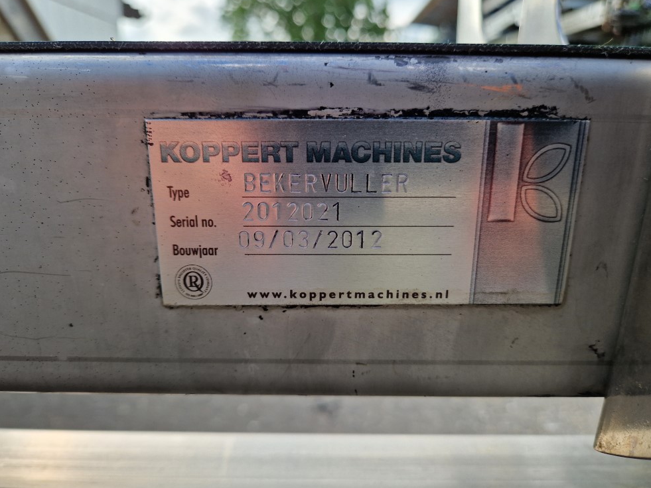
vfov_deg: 56.8
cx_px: 317
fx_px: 451
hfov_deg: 71.6
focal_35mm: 24
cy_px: 245
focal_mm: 5.4
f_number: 1.8
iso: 50
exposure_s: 1/382
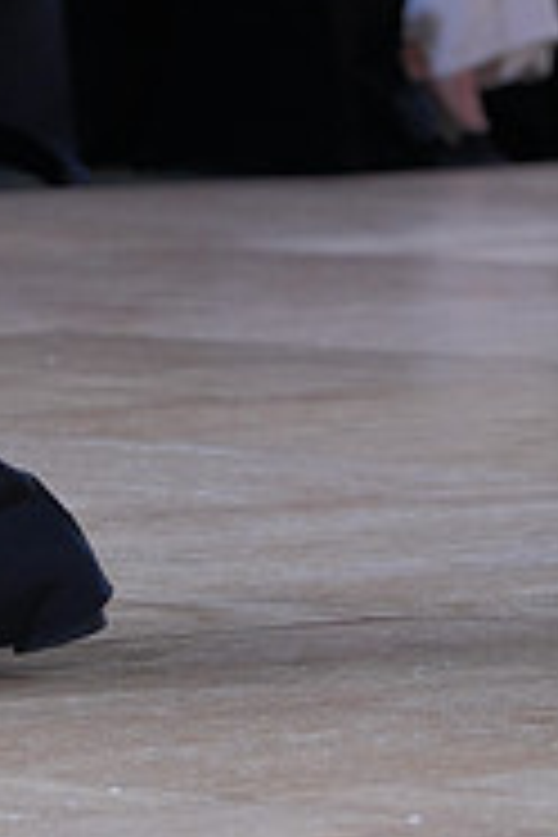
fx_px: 12089
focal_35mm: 520
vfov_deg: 4.0
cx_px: -299
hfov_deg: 2.6
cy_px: -302
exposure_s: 1/400
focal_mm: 167
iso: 1000
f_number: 5.6
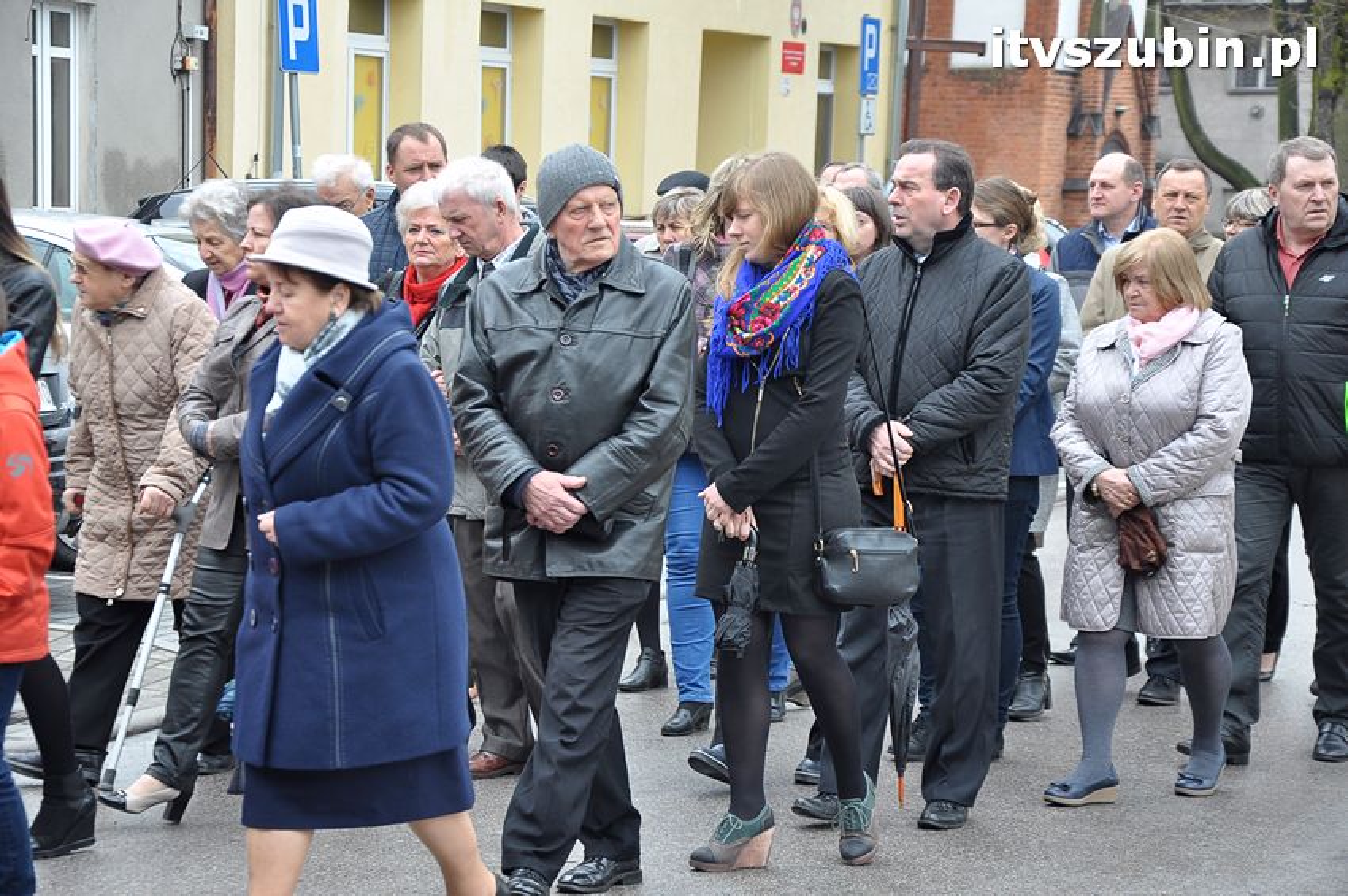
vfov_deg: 13.0
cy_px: 448
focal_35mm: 105
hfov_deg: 19.5
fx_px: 3928
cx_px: 674
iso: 320
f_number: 5.3
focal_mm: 70
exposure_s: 1/250
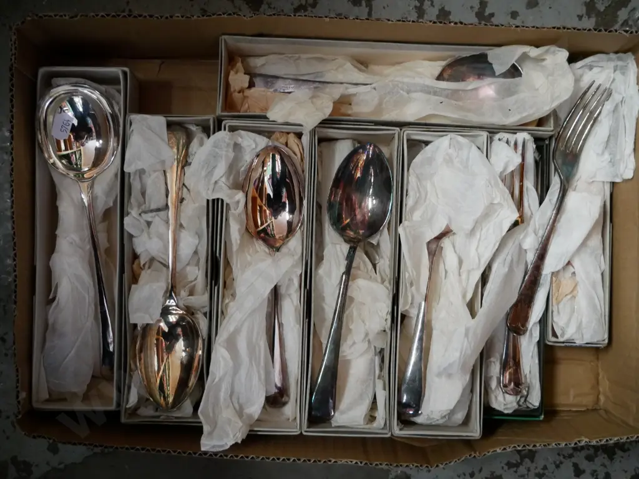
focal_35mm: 40
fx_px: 738
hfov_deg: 46.8
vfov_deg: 36.0
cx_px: 320
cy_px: 240
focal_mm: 20
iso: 2500
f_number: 4.1
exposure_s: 1/60
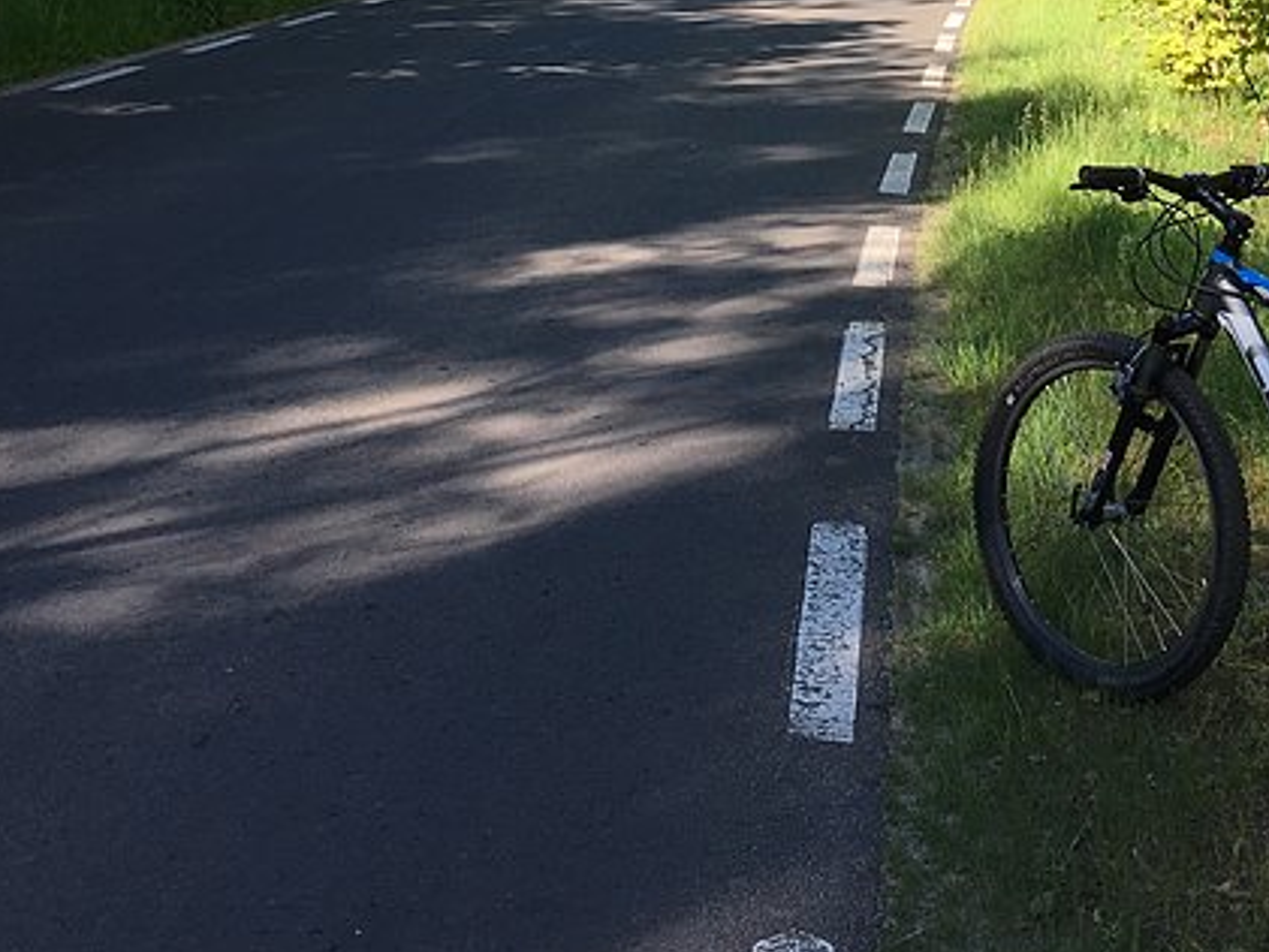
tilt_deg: -6.0
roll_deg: -0.6
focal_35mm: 62
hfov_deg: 30.6
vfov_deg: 22.8
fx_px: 2274
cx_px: 956
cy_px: 26
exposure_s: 1/413
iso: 25
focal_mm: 4.15
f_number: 2.2
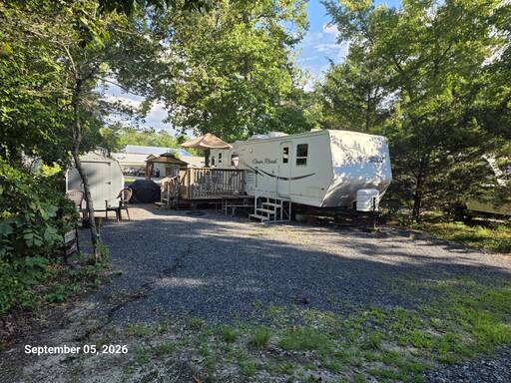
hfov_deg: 73.9
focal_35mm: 23
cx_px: 256
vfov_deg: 58.9
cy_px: 192
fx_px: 340
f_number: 1.7
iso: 80
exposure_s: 1/1864
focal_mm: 6.3
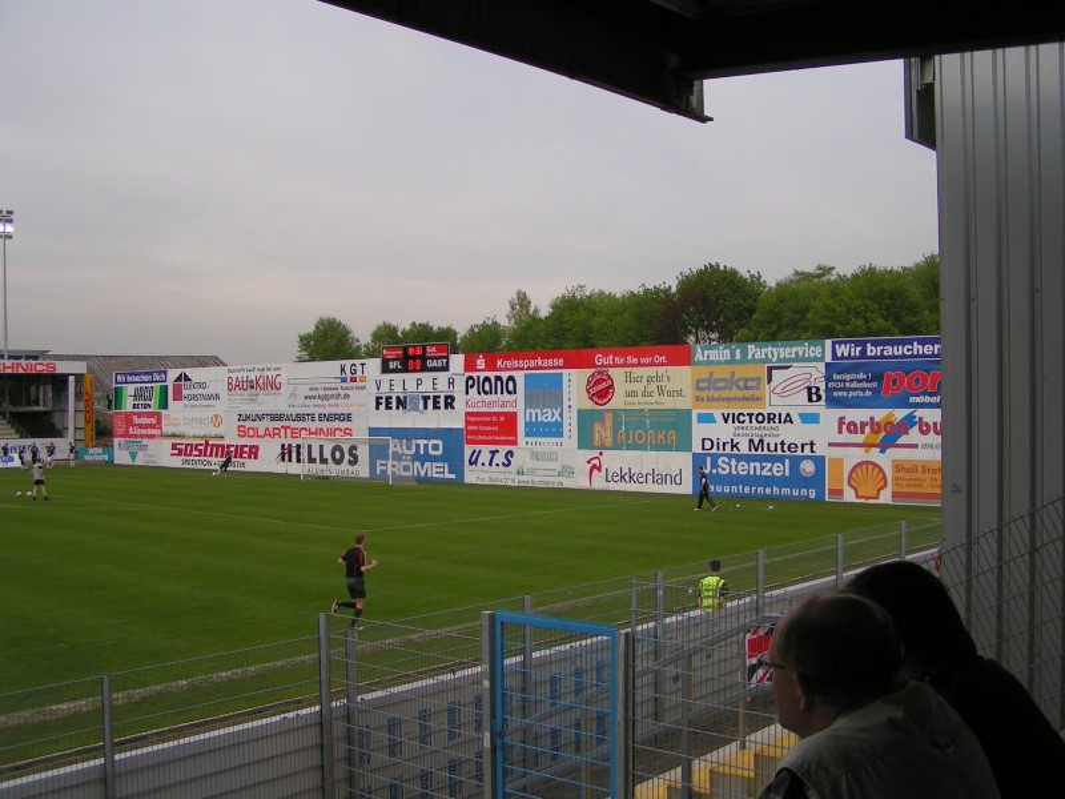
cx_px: 532
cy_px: 400
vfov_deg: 37.7
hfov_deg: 49.0
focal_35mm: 38
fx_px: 1169
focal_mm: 5.8
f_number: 2.8
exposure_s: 1/500
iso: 50
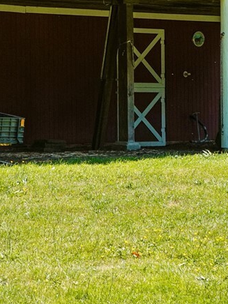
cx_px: -47
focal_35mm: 131
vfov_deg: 14.7
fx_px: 1150
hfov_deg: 11.1
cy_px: -30
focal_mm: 35
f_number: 8
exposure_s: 1/320
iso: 400
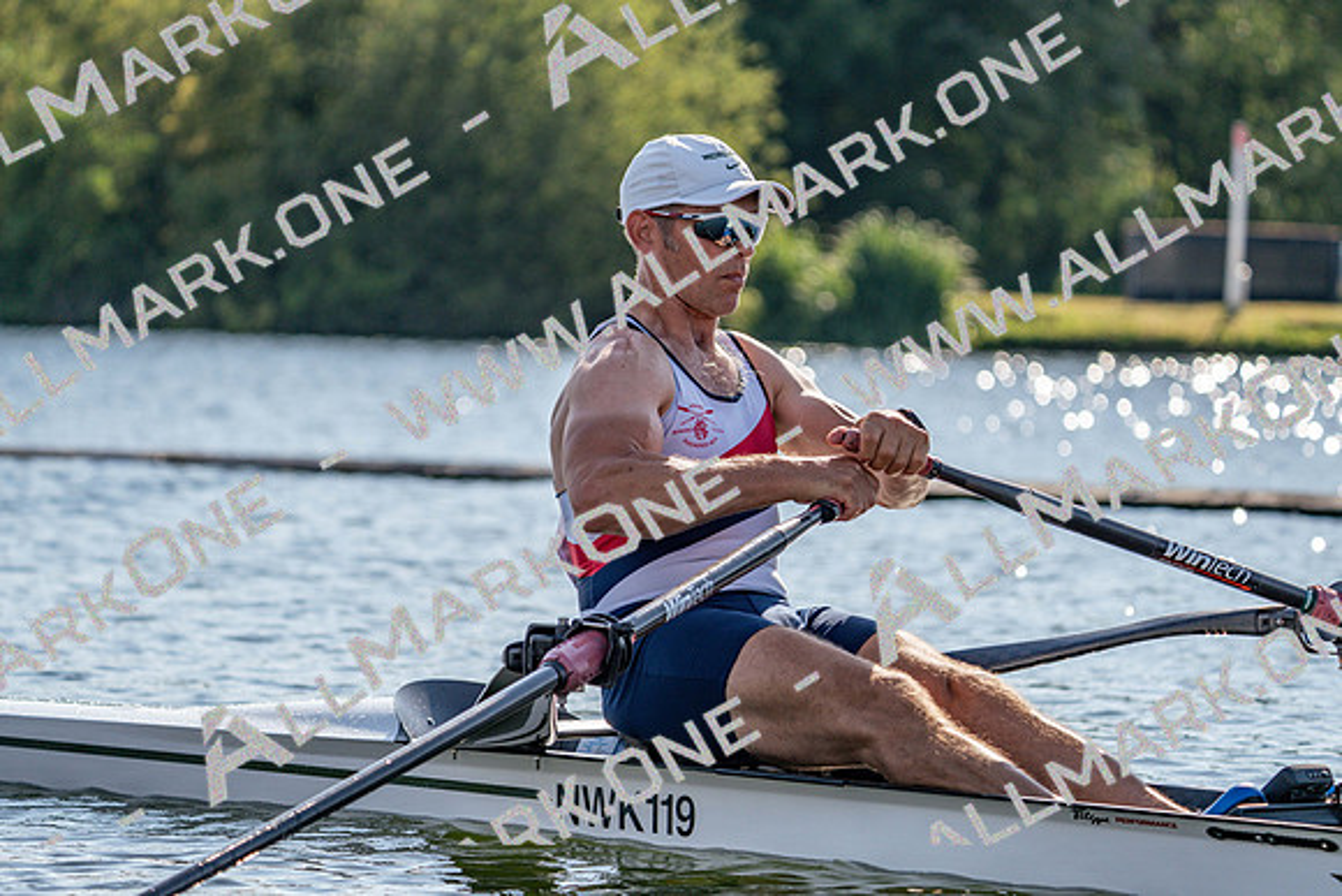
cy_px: 448
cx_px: 671
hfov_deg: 10.3
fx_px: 7457
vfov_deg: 6.9
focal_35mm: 200
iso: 200
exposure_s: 1/1600
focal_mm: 200
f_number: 5.6
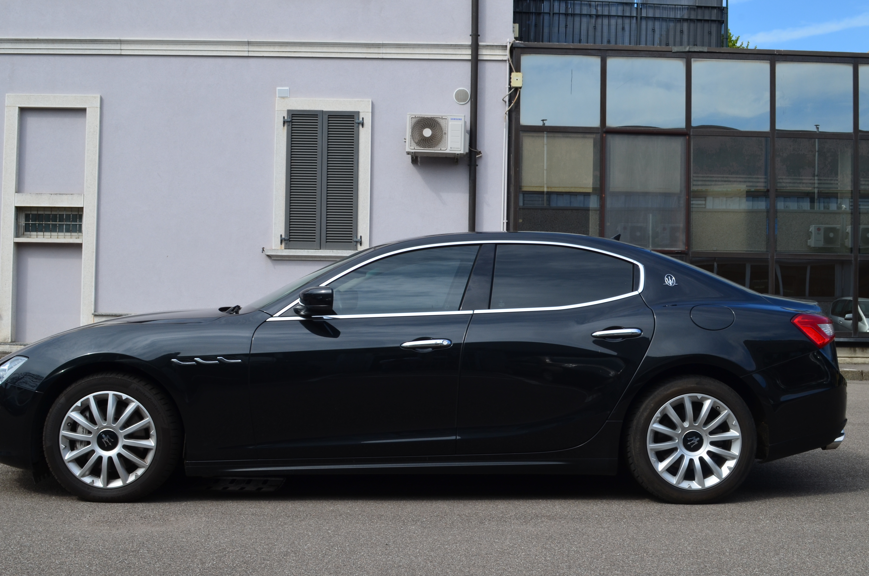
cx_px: 429
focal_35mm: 42
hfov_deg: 46.5
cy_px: 301
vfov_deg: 31.8
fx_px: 1012
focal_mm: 24
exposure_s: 1/125
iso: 200
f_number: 11
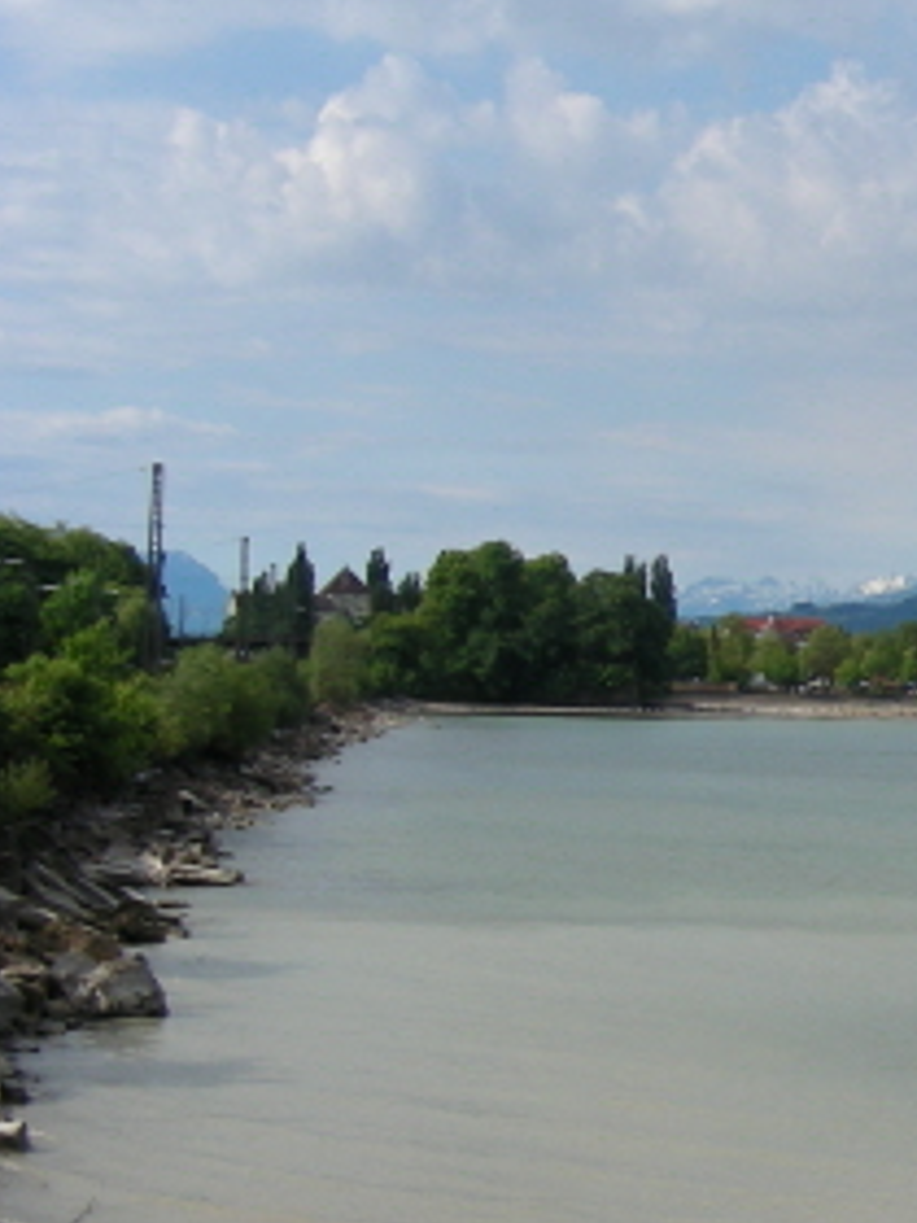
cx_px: 1367
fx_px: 3073
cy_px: 716
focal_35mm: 87
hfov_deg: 15.7
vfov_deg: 22.5
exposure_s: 1/184
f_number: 4
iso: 50
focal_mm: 6.3
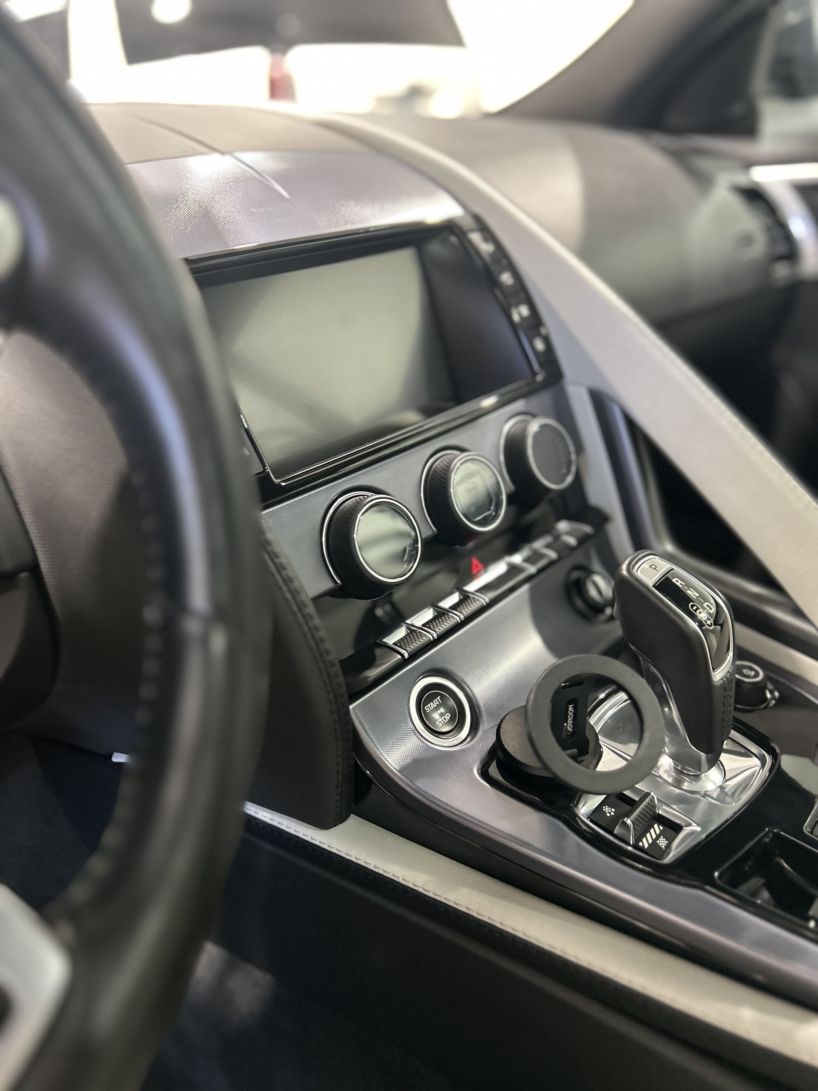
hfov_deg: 53.1
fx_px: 819
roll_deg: +3.7
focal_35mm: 26
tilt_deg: -26.8
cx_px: 409
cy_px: 546
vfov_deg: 67.3
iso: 250
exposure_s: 1/60
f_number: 1.5
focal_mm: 5.7
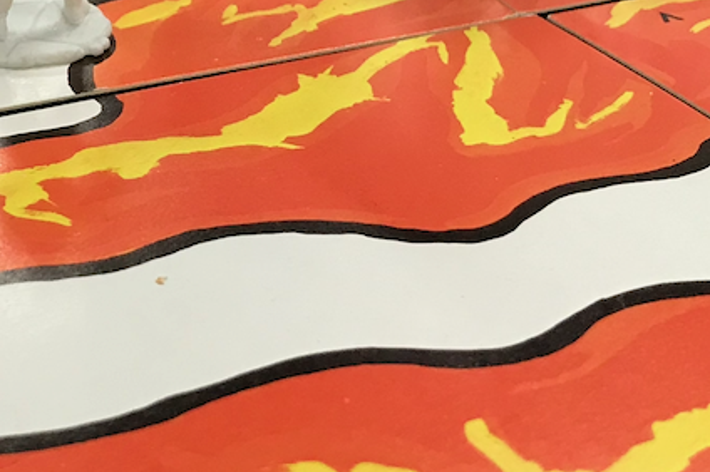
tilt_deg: -26.3
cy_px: 22
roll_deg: +0.3
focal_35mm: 88
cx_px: 105
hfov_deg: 22.7
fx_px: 1734
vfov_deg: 15.3
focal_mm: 3.99
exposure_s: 1/30
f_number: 1.8
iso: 32
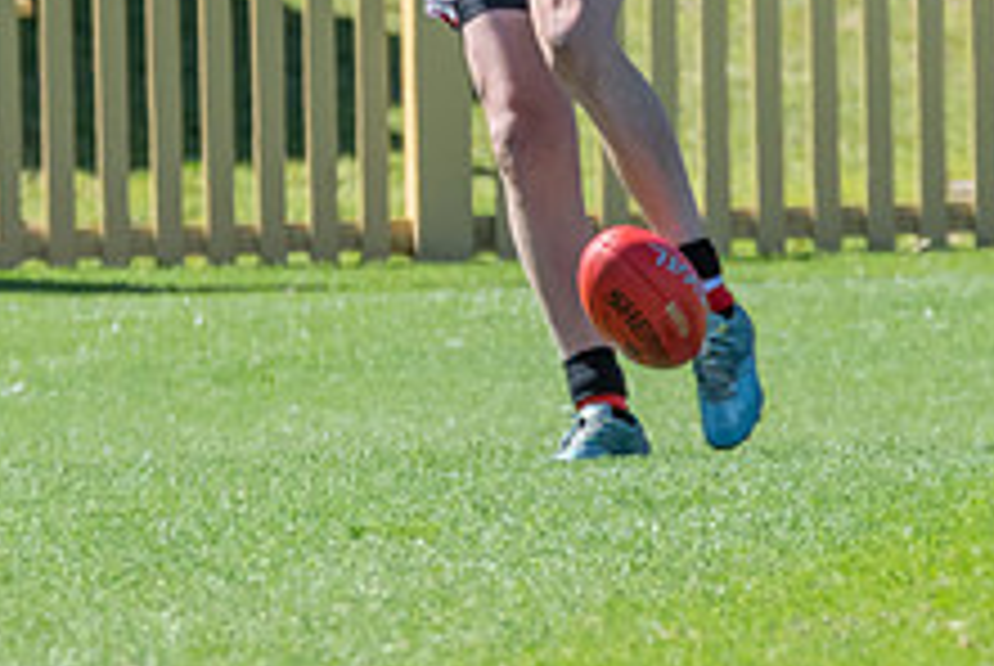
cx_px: 521
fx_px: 66354
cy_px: 89
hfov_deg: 0.9
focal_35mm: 2400
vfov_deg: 0.6
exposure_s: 1/800
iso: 800
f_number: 13
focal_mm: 450
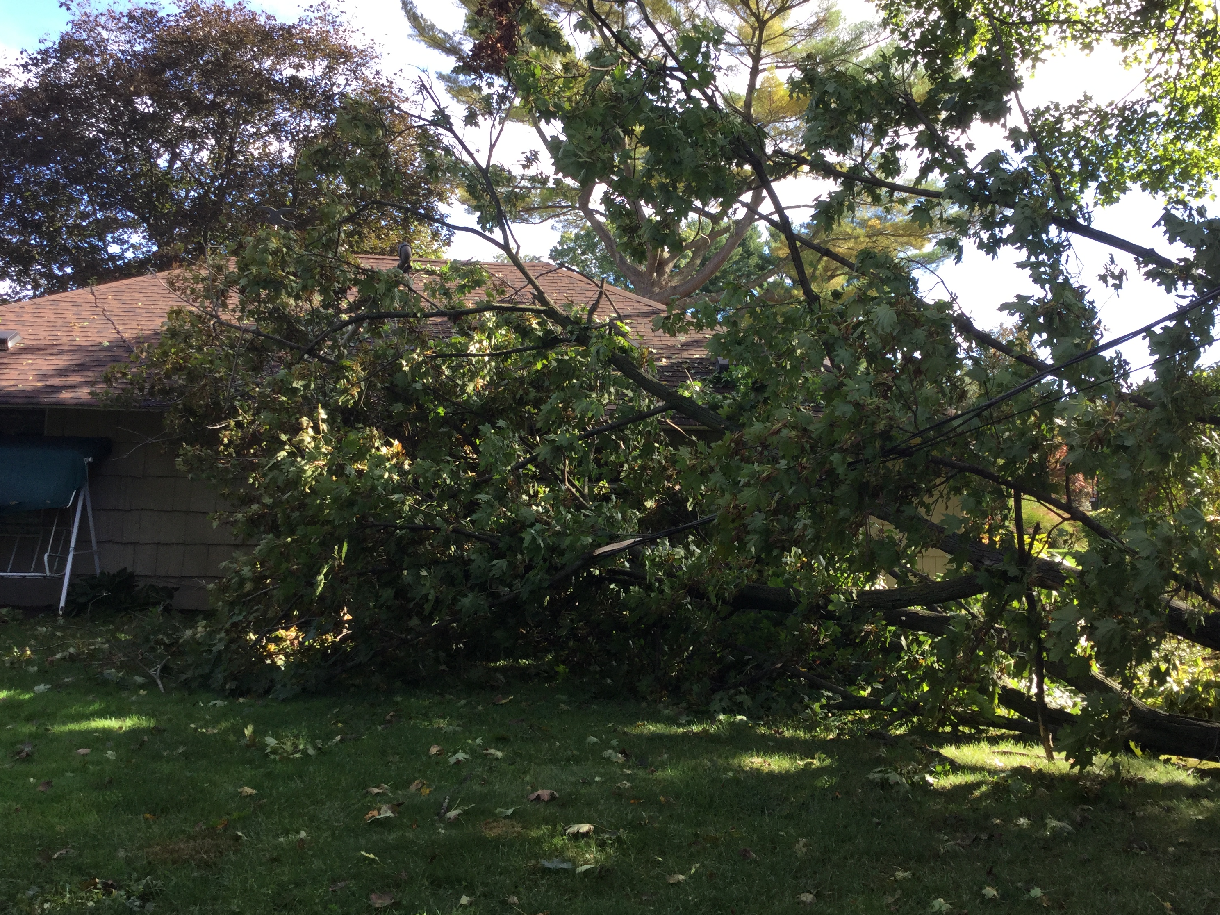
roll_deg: -2.5
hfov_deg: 53.9
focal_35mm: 34
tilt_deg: -0.7
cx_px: 658
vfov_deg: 41.8
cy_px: 427
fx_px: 1198
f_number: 2.4
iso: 25
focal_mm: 3.3
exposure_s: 1/231
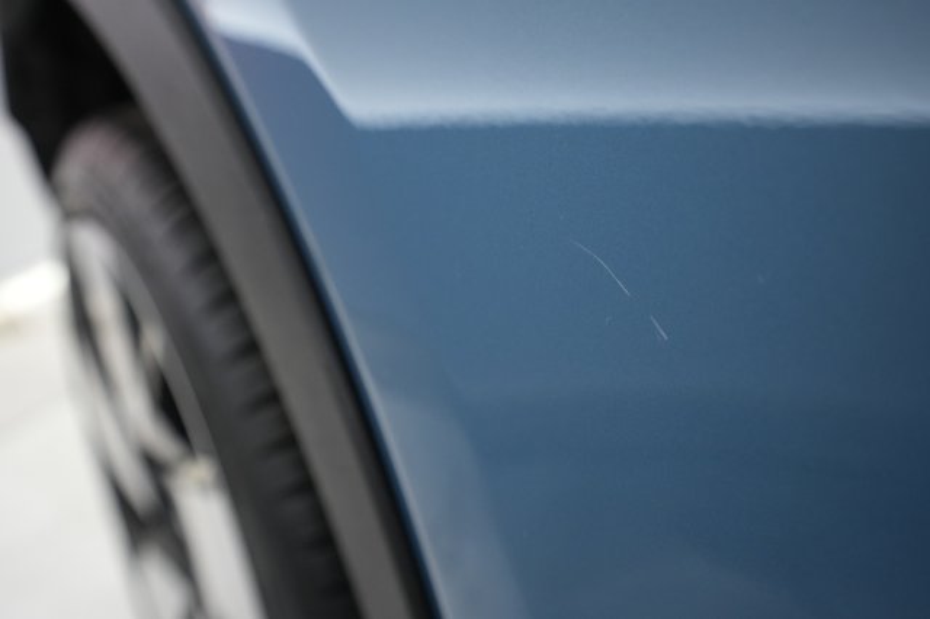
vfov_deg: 46.4
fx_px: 723
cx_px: 465
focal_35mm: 28
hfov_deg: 65.5
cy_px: 310
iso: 3200
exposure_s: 1/100
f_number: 4.5
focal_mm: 28
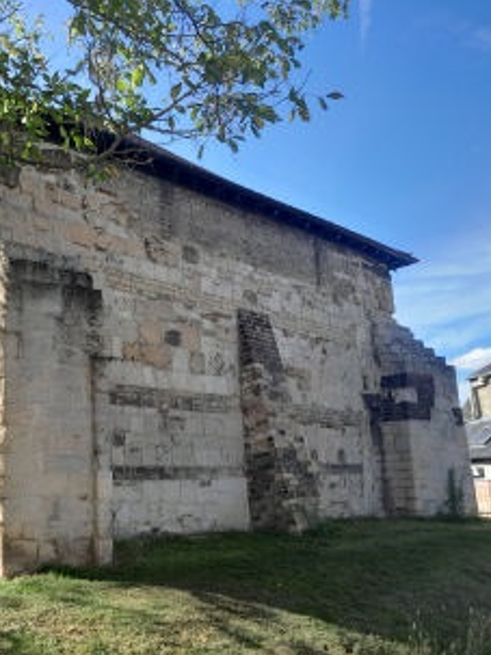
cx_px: 110
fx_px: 662
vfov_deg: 52.6
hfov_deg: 39.3
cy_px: 326
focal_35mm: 35
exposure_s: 1/208
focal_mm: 3.98
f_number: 1.8
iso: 40
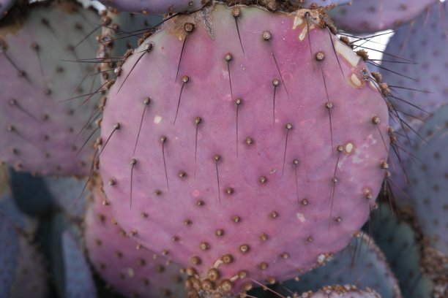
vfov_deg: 42.3
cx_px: 224
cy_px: 149
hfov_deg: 60.3
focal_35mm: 31
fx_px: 386
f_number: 3.2
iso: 320
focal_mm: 20.5
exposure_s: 1/60
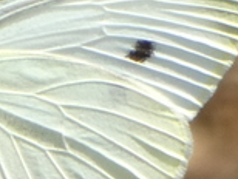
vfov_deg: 1.3
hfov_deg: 1.8
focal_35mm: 1105
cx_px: -126
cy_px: 148
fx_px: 7609
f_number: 5.5
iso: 80
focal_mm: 35.8
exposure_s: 1/125
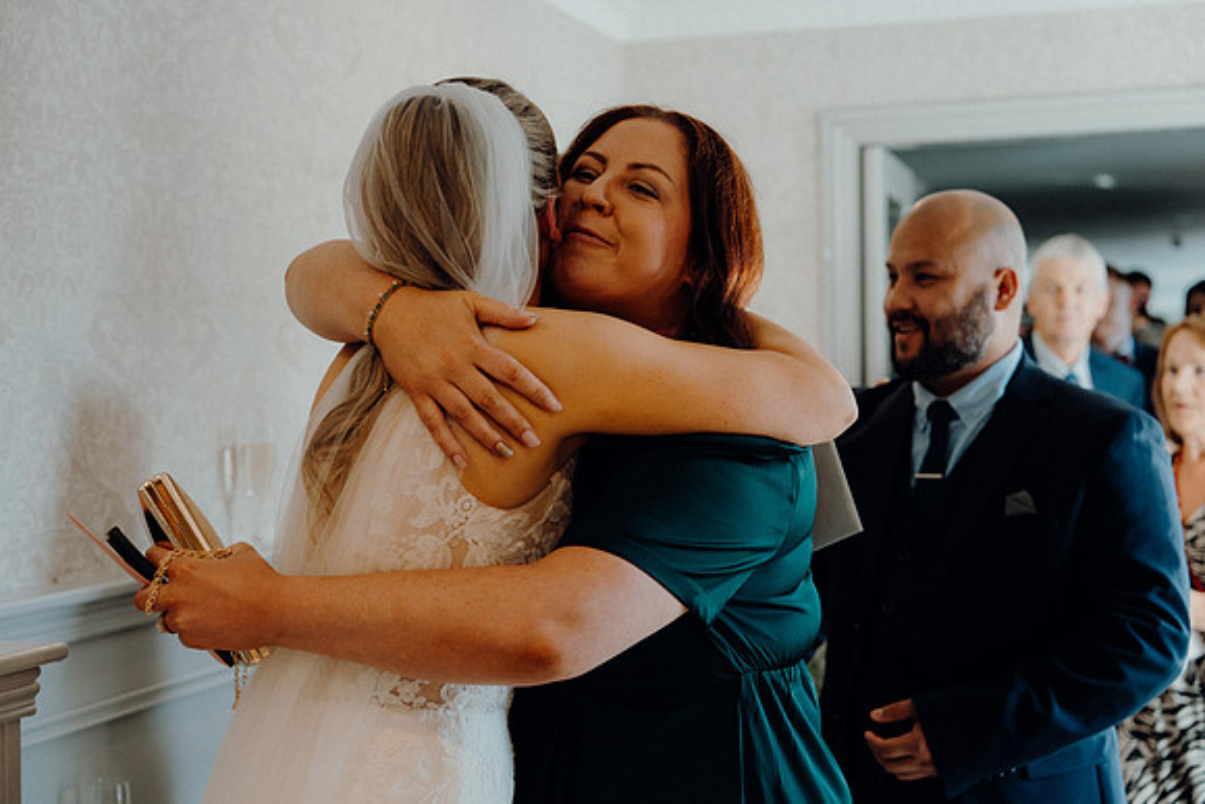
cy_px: 402
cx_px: 602
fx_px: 1808
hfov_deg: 36.9
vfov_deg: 25.1
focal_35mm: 54
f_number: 3.5
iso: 1000
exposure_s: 1/200
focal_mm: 54
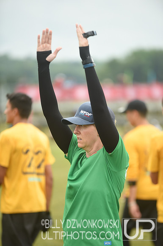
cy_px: 123
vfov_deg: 10.3
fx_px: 1362
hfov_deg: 6.8
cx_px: 82
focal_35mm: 200
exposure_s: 1/1250
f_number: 2.8
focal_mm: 200
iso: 320
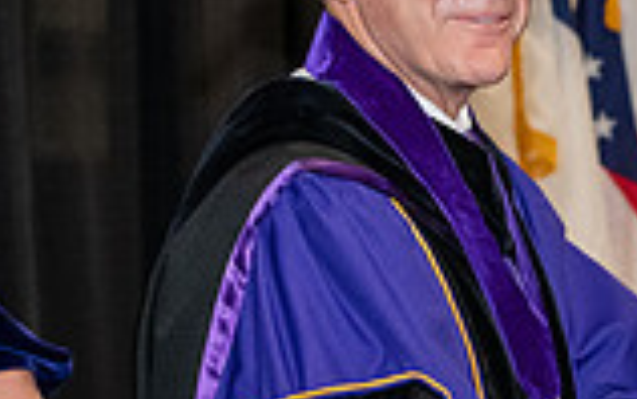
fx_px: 4552
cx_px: 629
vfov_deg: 5.0
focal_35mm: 262
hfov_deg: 8.0
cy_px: 163
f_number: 5.6
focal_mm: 70
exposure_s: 1/200
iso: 2500
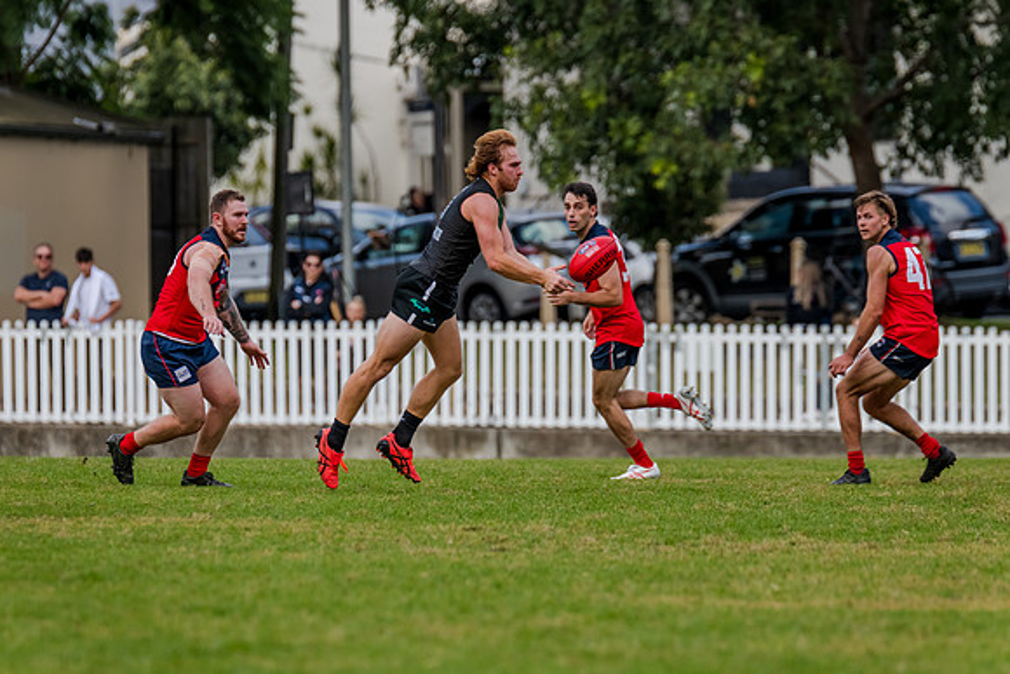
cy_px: 330
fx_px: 11203
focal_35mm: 399
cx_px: 498
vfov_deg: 3.4
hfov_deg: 5.2
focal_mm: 380
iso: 800
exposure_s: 1/1600
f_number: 5.6
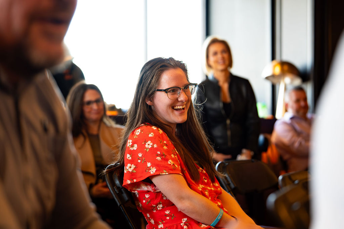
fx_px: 744
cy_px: 114
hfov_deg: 26.0
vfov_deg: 17.5
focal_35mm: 78
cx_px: 172
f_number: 2.8
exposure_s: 1/125
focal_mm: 70
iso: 800
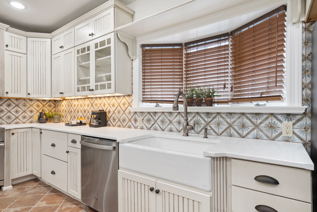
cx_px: 158
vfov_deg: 64.6
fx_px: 167
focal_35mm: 19
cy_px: 106
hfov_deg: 86.9
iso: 200
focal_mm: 19
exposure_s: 1.6
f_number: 8
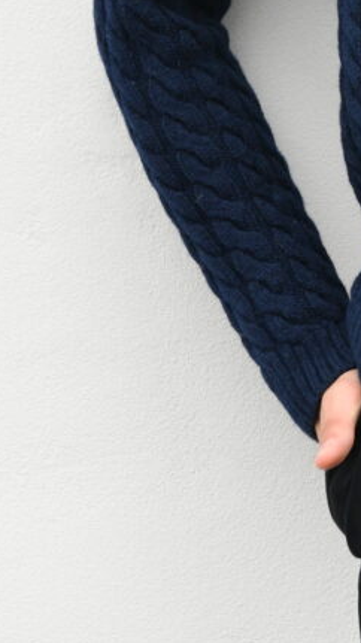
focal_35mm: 226
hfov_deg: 5.3
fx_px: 3851
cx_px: 524
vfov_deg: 9.2
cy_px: -415
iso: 1600
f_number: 9.5
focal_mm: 62
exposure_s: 1/250
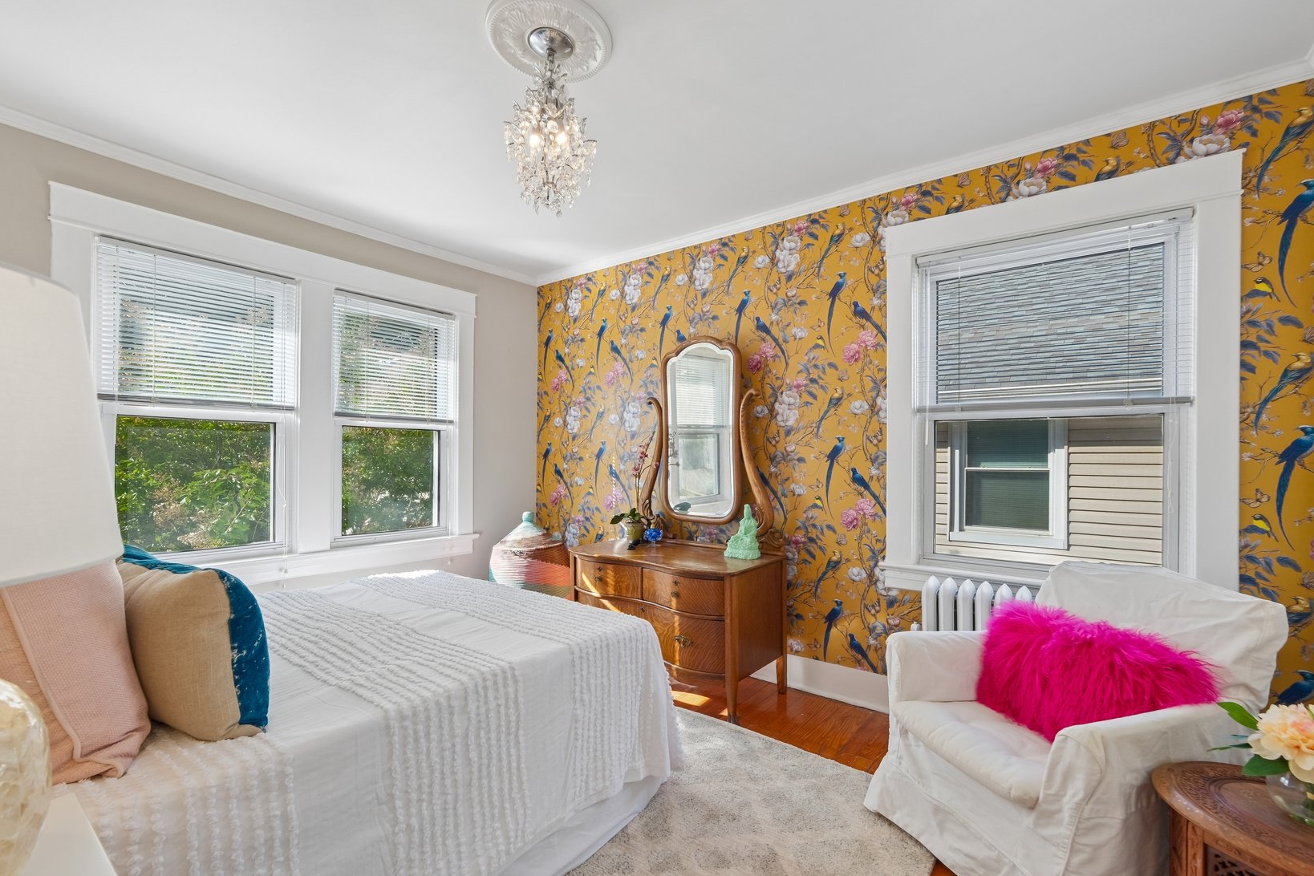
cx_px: 686
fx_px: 547
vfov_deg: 77.2
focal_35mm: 15
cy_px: 467
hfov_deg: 100.3
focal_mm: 8
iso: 160
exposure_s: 1/40
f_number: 5.6
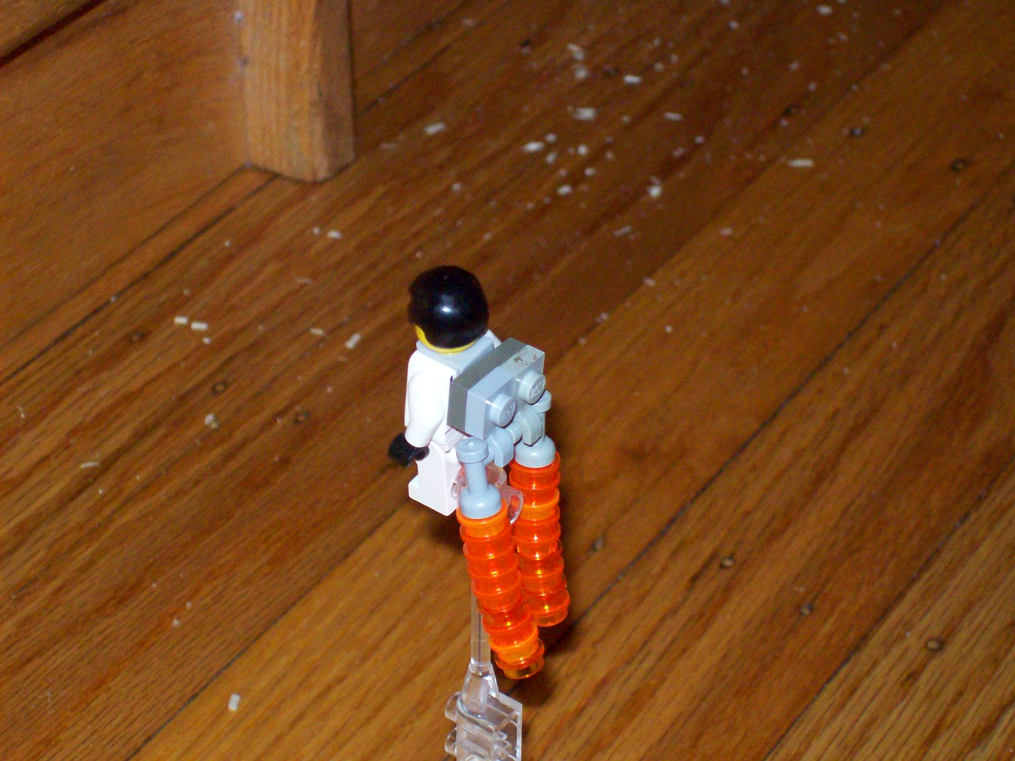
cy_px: 380
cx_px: 508
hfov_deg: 18.2
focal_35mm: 108
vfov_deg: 13.7
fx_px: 3166
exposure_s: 1/257
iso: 400
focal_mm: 18
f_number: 4.8
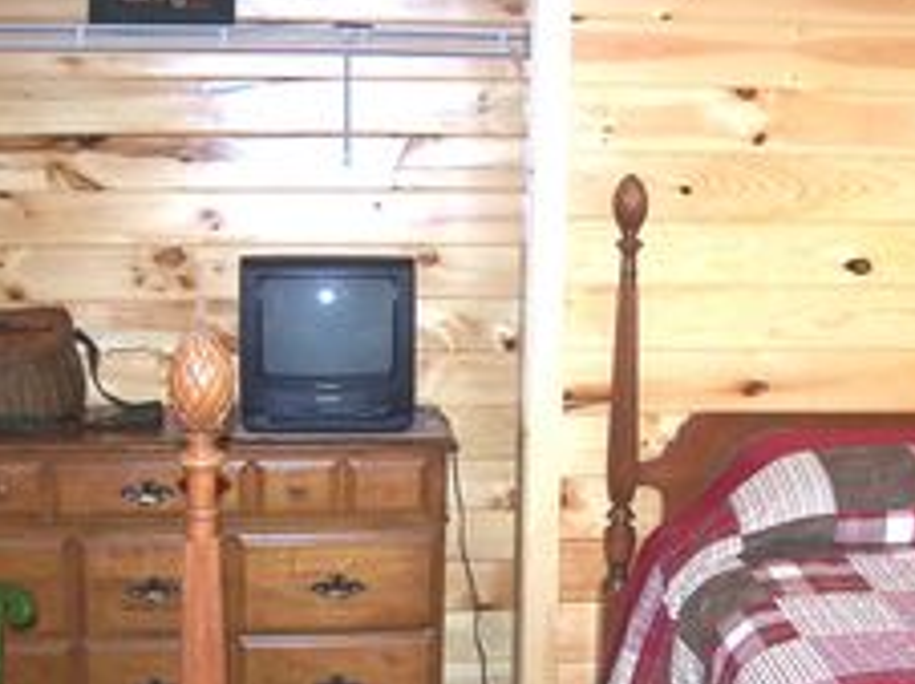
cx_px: 543
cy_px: 437
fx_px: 1637
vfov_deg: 23.5
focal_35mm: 62
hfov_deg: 31.2
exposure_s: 1/60
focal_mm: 6.3
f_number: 2.8
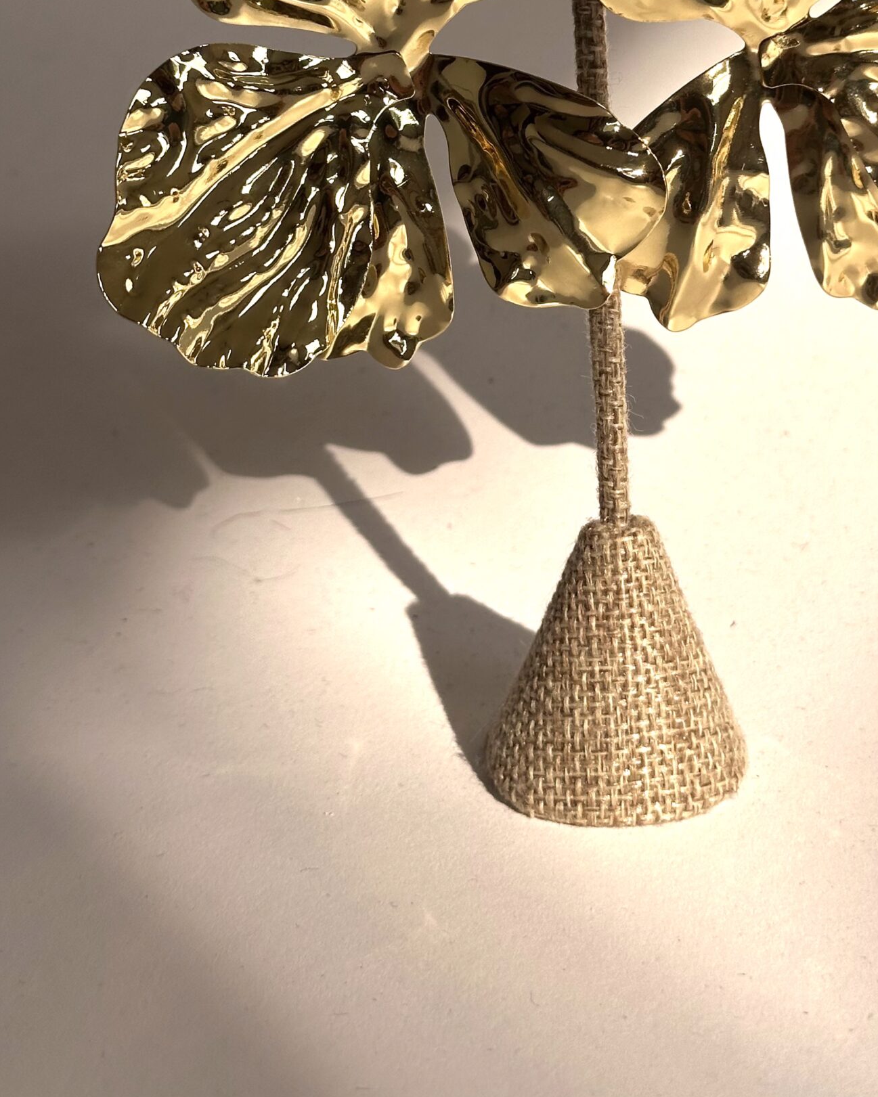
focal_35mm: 74
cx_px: 617
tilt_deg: -15.2
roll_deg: -2.5
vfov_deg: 25.5
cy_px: 298
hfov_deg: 20.6
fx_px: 2403
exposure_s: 1/2070
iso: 64
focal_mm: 6.86
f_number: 1.78
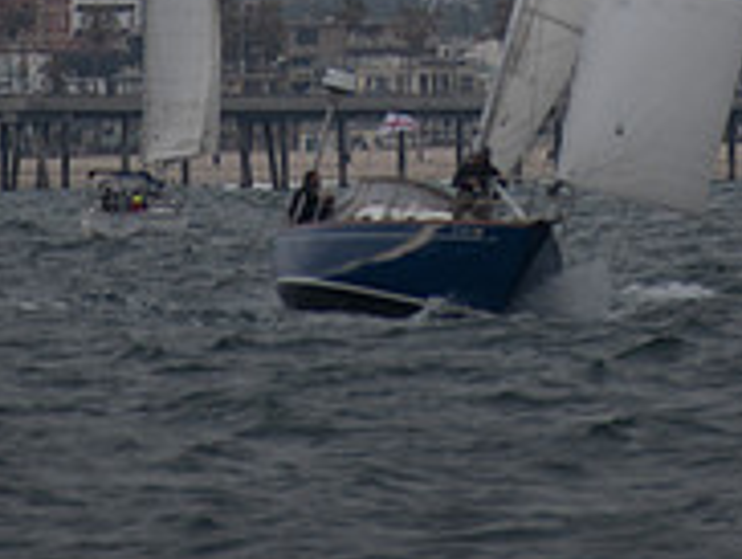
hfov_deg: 1.9
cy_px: -355
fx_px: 22944
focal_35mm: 1069
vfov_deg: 1.4
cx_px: 432
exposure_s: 1/640
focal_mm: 300
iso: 400
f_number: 6.3
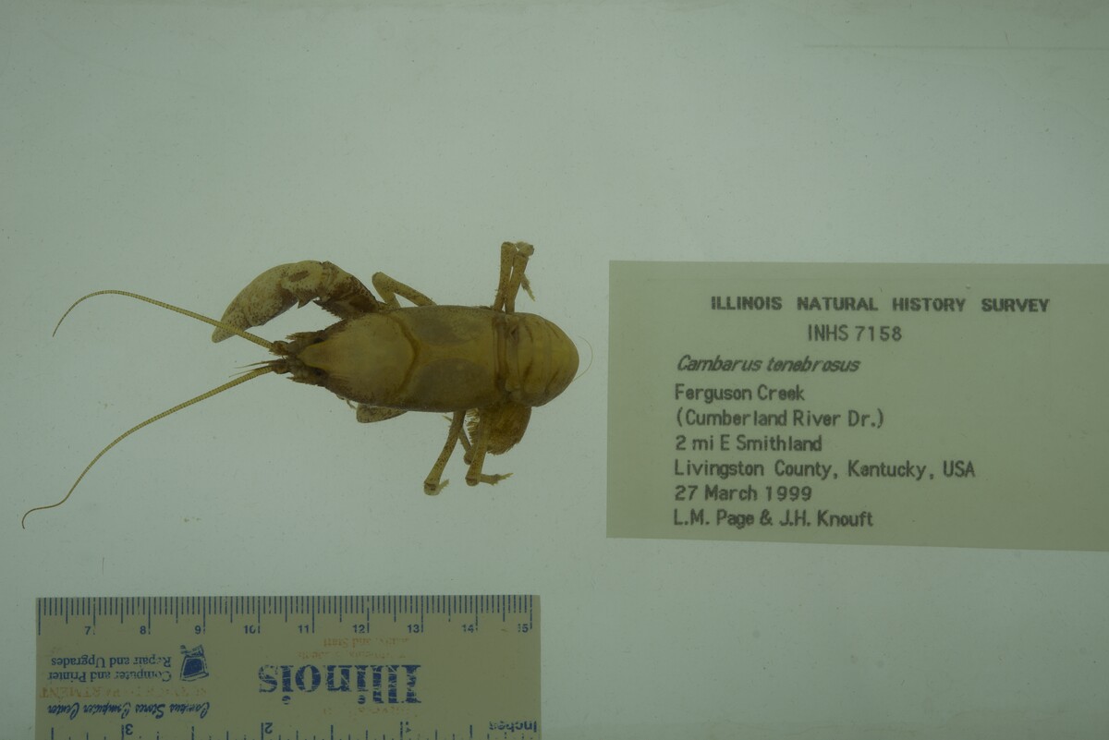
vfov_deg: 22.6
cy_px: 370
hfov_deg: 33.4
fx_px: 1849
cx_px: 554
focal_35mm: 60
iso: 50
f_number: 9
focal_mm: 60
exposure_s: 1/100
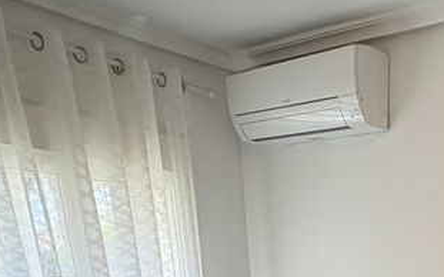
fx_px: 520
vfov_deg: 21.5
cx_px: 395
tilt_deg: -22.4
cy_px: 478
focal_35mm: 43
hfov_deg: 42.6
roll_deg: -1.8
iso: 100
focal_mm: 2.22
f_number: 2.2
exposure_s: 1/167
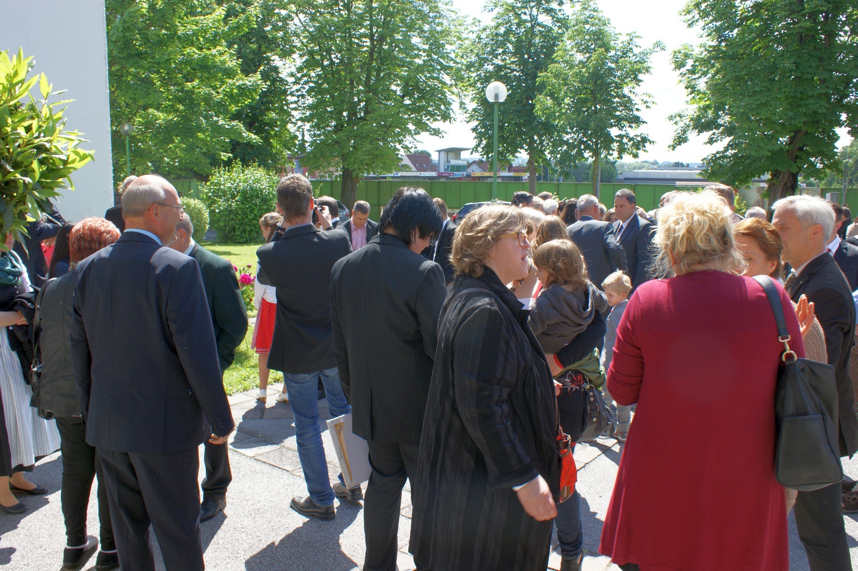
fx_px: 643
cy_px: 286
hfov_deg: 67.4
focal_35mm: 27
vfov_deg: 47.9
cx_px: 429
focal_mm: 18
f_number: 8
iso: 100
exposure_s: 1/80
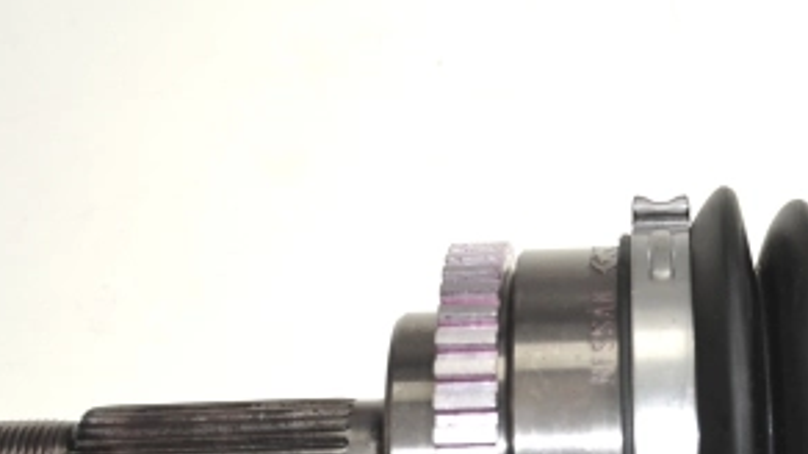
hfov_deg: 23.4
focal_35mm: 90
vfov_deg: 13.3
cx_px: 610
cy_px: 451
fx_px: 1928
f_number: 4.5
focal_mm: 28
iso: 100
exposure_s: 1/200
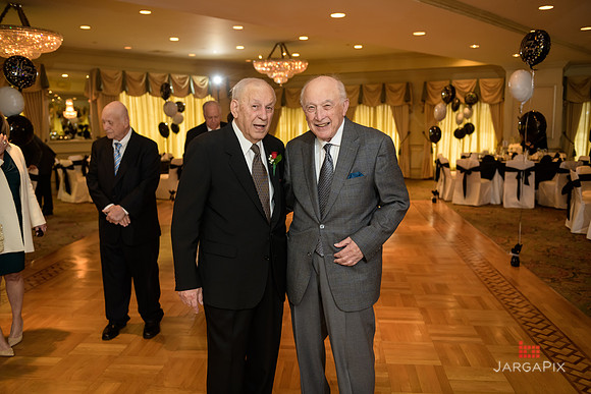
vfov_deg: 41.1
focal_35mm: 32
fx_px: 525
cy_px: 197
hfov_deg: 58.7
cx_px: 296
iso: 1000
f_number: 3.2
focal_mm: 32
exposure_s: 1/125
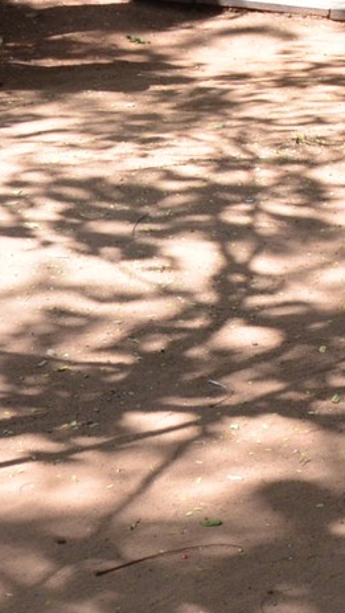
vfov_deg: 17.0
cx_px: 352
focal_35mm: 117
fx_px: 1900
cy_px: -220
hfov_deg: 10.3
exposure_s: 1/320
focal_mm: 18
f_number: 10
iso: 1000
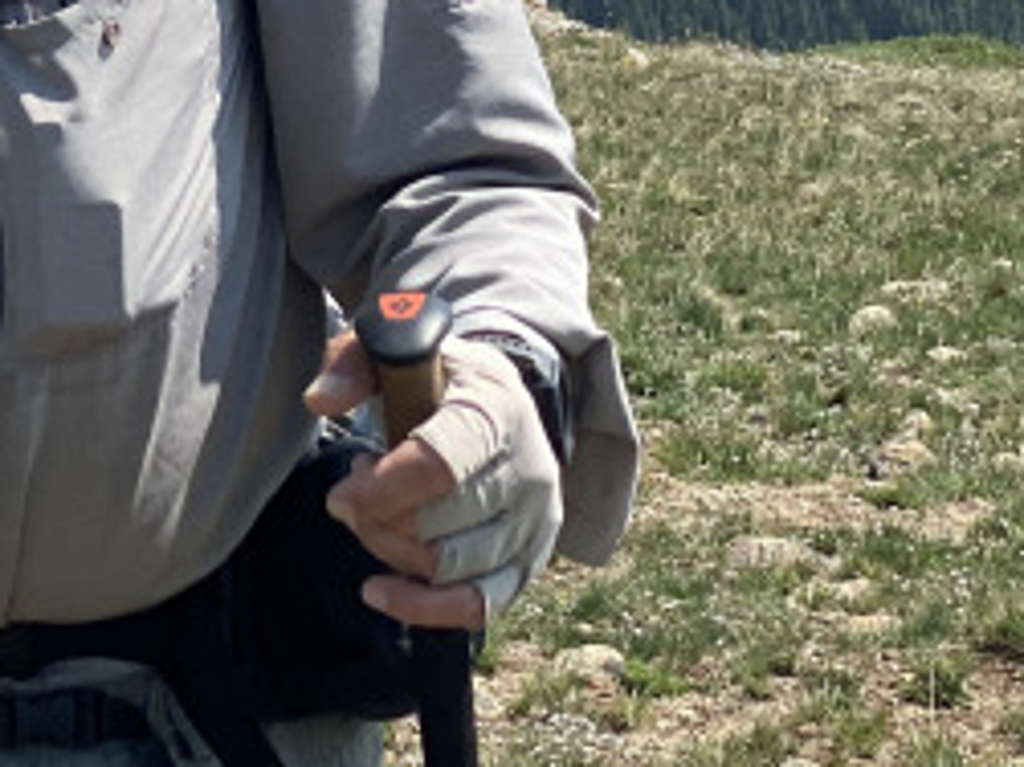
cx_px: -94
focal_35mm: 166
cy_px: -371
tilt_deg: -4.7
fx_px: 4908
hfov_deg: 11.7
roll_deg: +2.0
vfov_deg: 8.7
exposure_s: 1/1115
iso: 20
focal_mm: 6
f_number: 2
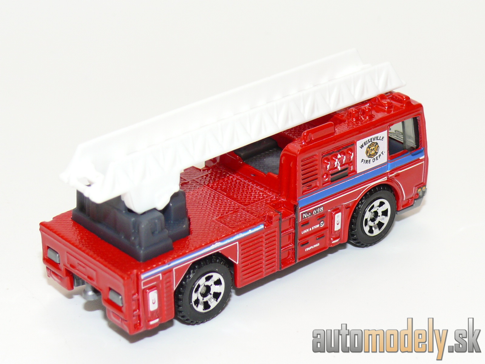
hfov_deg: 19.3
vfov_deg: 14.5
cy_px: 182
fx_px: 1429
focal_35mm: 102
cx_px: 242
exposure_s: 1/30
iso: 100
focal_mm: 13.3
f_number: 4
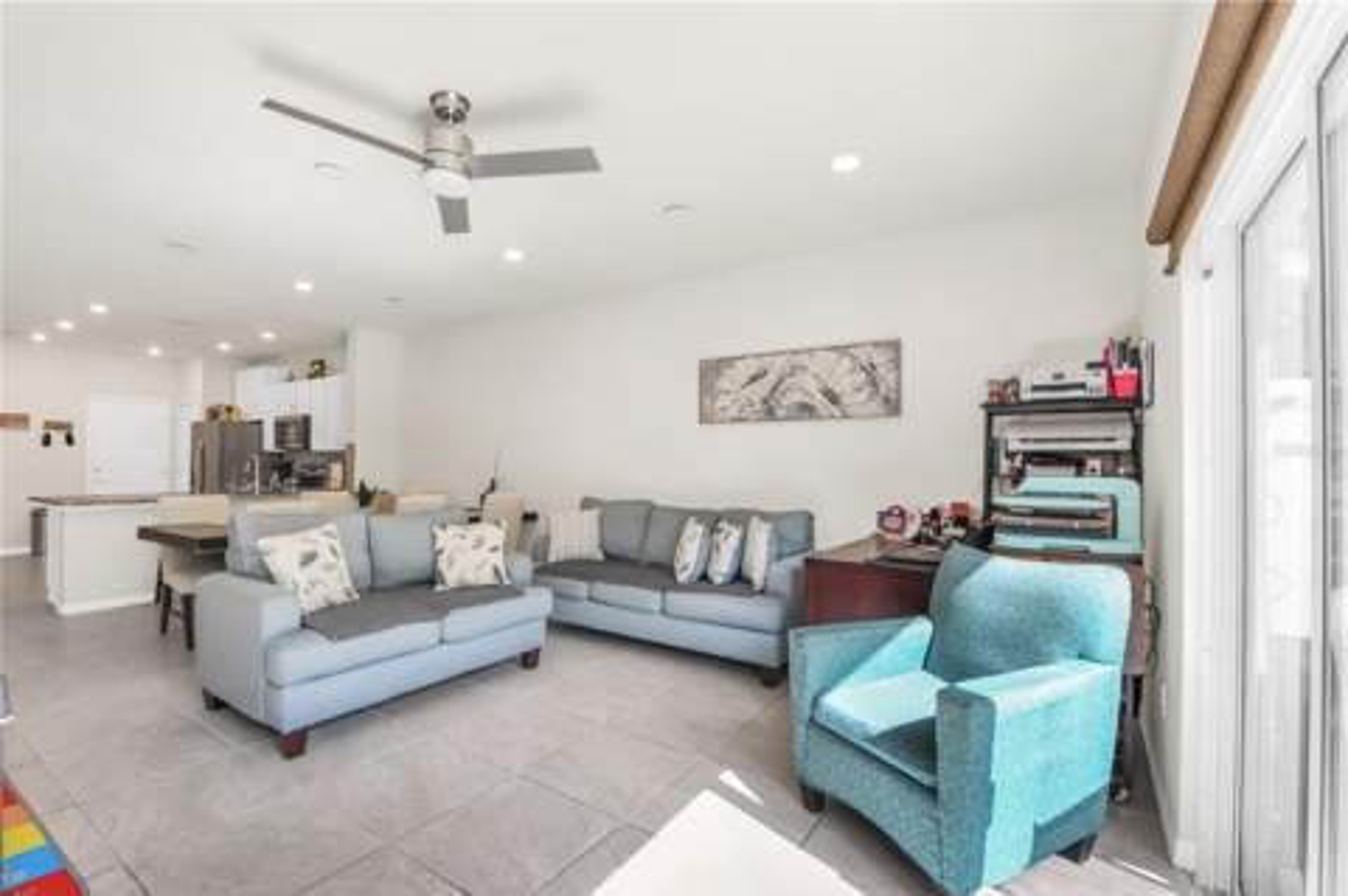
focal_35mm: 15
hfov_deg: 100.4
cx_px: 674
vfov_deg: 77.2
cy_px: 448
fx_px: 561
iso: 100
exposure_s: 1/13
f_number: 7.1
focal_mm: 10
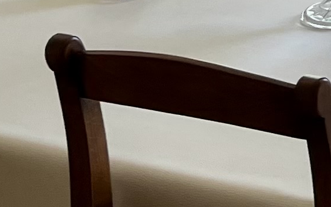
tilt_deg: -5.1
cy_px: -425
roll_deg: +0.0
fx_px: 1778
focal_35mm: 197
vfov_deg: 6.1
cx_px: 566
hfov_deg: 10.1
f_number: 1.6
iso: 32
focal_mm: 5.1
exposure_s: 1/133
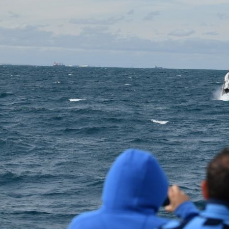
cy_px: 125
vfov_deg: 14.1
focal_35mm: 124
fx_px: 928
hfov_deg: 14.1
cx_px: 99
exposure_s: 1/8000
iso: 560
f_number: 5
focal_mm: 85
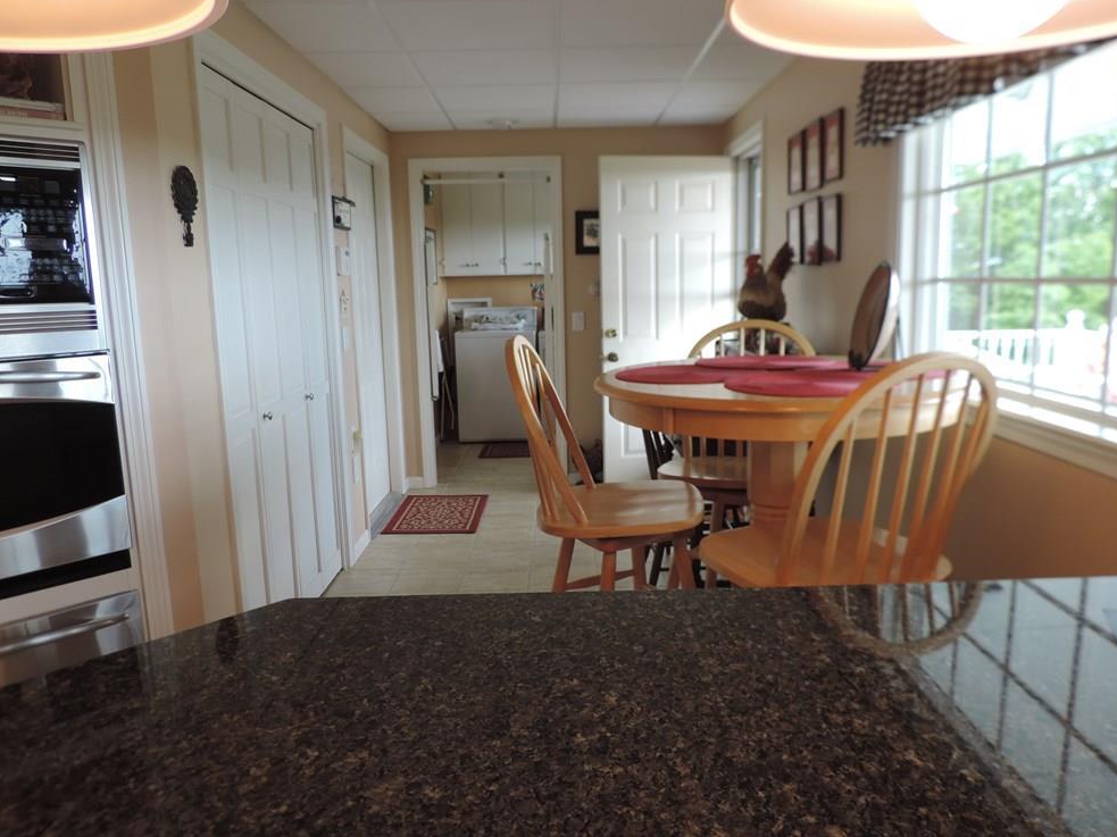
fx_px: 807
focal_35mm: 25
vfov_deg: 54.9
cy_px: 420
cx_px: 565
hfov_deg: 69.4
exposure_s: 1/30
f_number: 3
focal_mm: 4.3
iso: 90
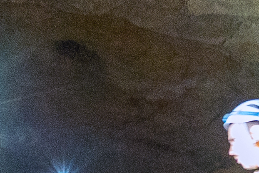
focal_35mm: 107
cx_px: 42
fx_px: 770
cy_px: 277
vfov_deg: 12.1
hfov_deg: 18.9
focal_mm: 16
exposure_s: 1/25
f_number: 4
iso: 6400
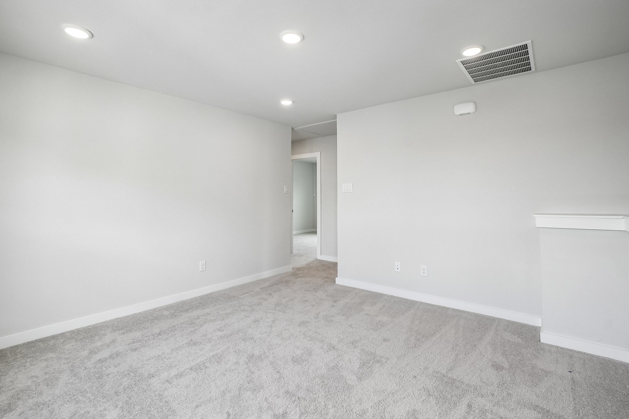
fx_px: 262
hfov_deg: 100.4
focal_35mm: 15
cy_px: 210
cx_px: 314
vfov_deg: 77.3
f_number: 8
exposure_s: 1/60
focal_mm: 10
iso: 400
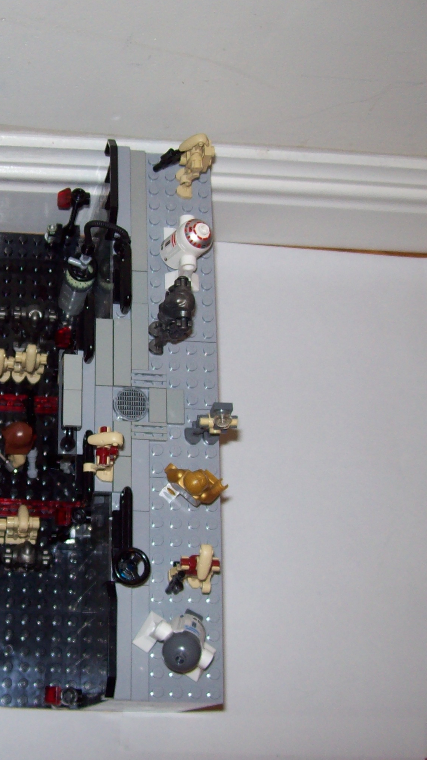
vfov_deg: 37.8
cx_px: 8
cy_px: 383
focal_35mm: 55
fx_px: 1107
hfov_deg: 21.1
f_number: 2.7
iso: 80
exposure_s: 1/64
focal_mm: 6
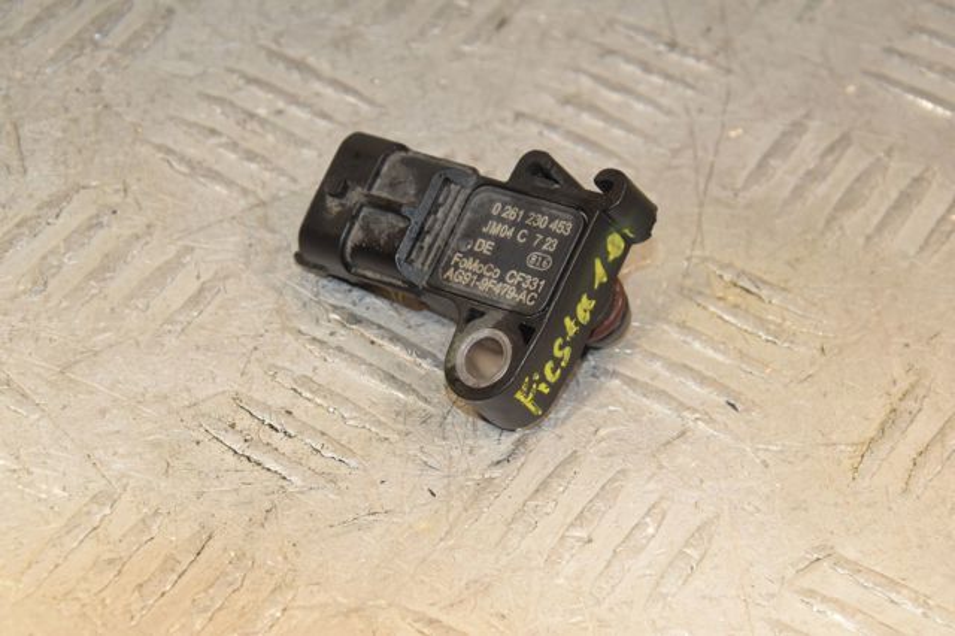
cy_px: 318
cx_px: 478
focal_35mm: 120
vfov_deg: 11.4
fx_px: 3182
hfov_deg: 17.1
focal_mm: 80
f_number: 9
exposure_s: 1/200
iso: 1600
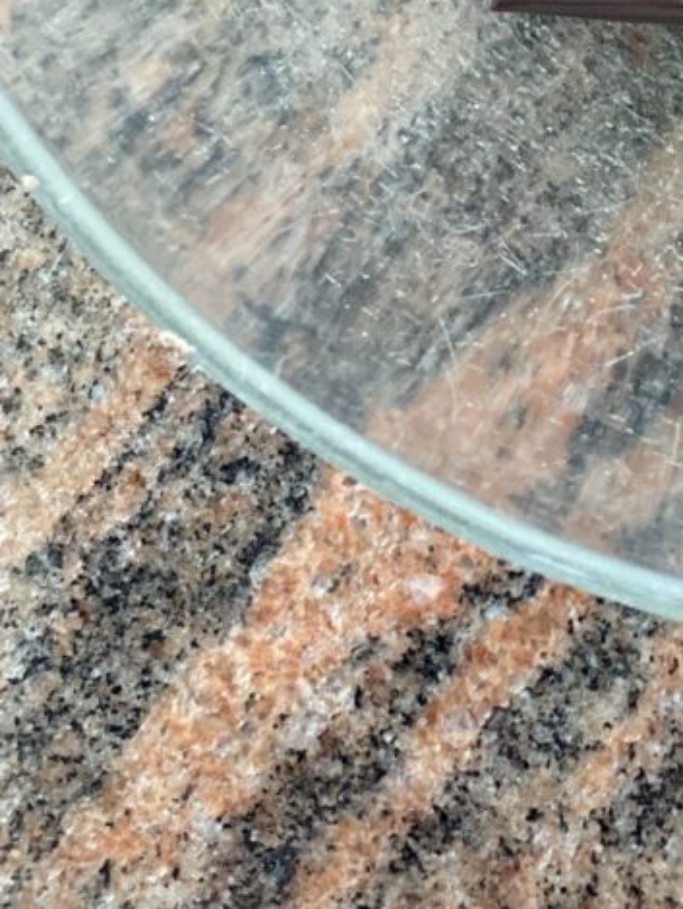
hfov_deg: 9.6
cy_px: -345
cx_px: 975
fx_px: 3969
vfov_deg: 12.6
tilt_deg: -78.5
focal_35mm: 151
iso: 100
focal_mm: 6
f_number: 2
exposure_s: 1/122
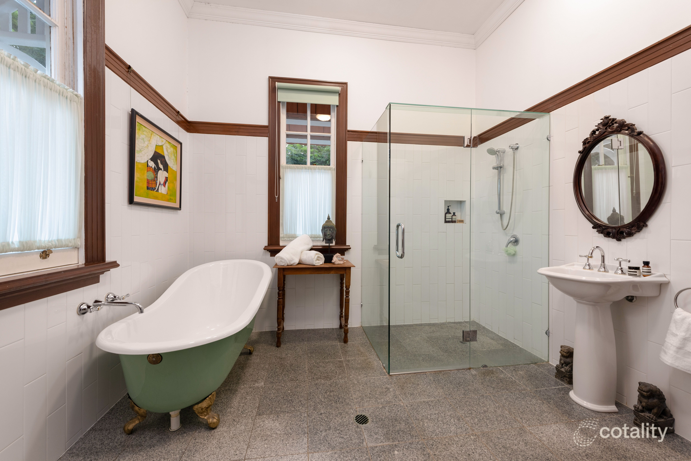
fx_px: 269
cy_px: 230
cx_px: 346
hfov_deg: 104.2
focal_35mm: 14
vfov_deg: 81.3
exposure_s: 1/4
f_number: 8
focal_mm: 14
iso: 320
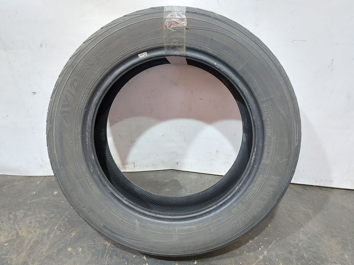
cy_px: 132
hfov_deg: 71.6
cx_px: 177
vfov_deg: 56.8
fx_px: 245
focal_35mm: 24
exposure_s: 1/25
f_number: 1.8
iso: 250
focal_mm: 5.23
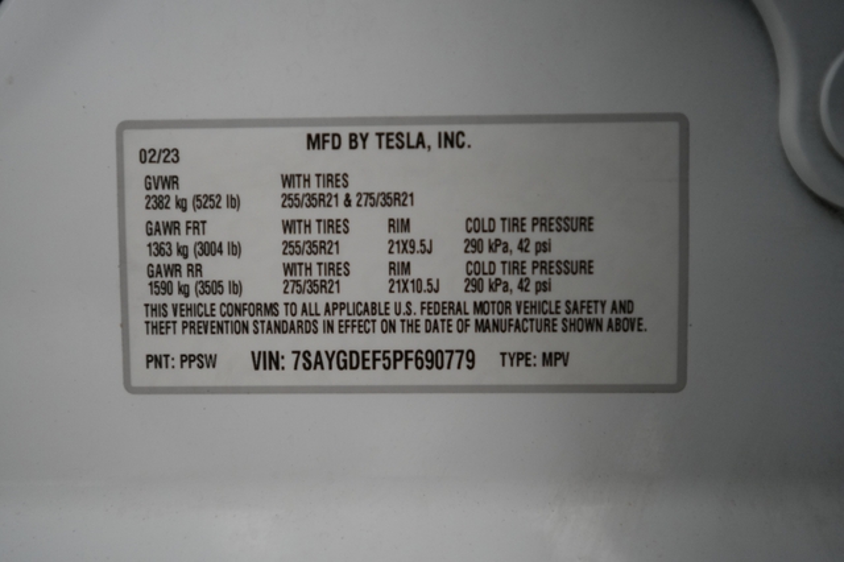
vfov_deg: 46.4
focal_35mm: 28
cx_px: 422
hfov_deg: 65.5
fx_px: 656
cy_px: 281
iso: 2500
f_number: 2.8
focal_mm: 28
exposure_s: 1/160
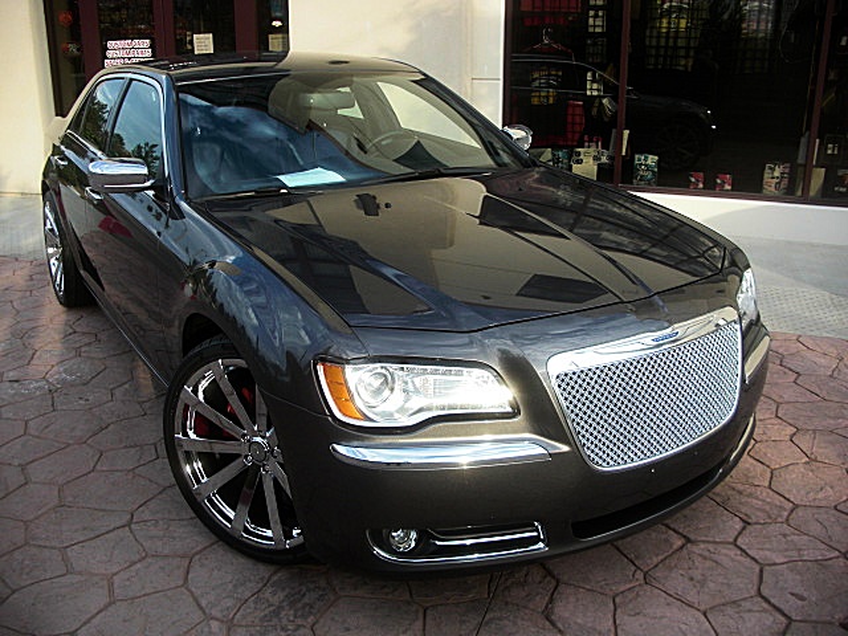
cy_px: 318
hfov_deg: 51.4
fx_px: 882
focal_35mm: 36
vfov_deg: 39.7
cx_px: 424
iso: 50
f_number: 2.8
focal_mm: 6.3
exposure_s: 1/160
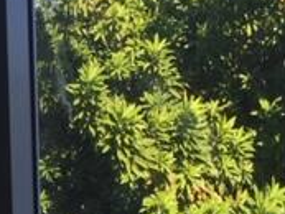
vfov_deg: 12.9
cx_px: 58
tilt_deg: -15.5
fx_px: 882
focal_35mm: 107
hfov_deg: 18.2
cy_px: 344
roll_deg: +0.1
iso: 32
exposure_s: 1/599
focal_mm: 4.15
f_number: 2.2
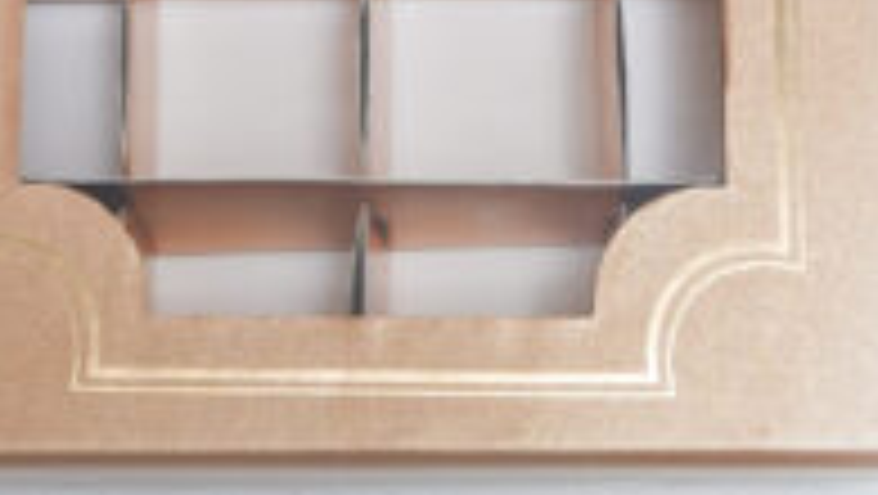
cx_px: 383
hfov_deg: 17.8
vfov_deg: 10.1
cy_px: 56
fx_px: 2796
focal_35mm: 120
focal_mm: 35
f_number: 9
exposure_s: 1/160
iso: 2500
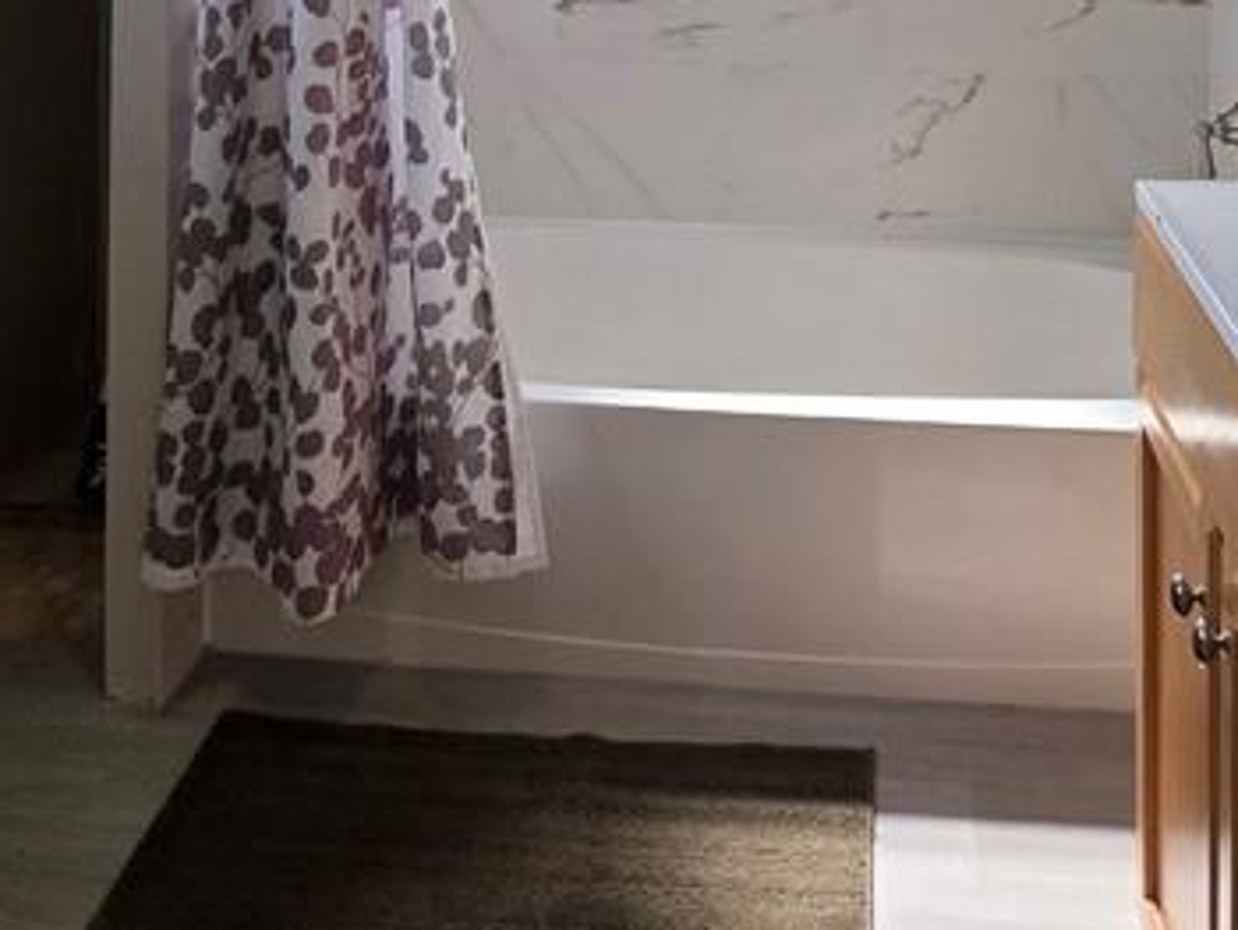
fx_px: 1360
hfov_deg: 48.6
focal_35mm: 38
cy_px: -237
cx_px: 760
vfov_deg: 30.8
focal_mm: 2.2
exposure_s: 1/359
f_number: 1.9
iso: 250
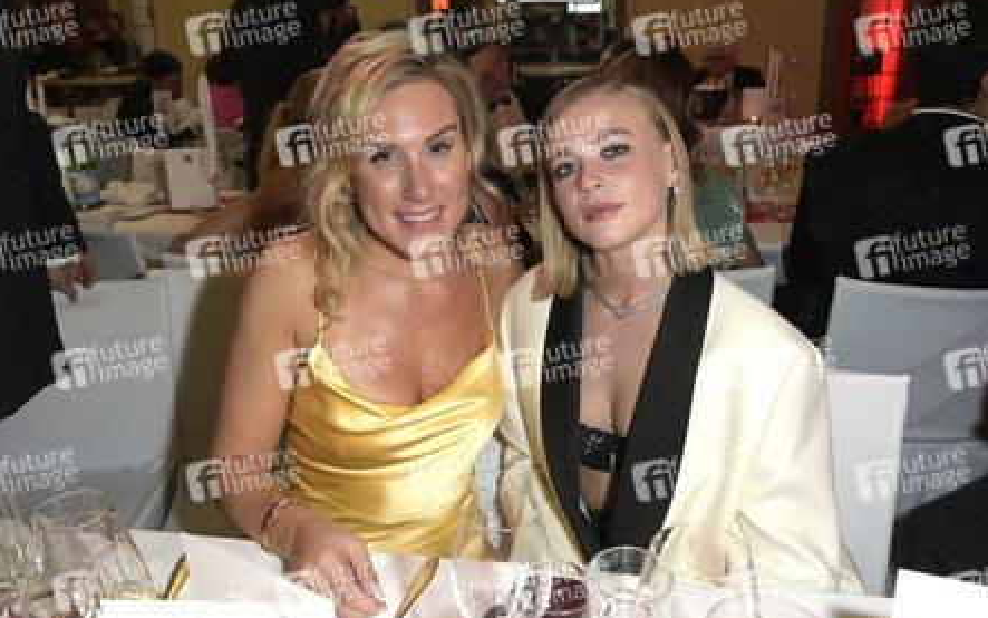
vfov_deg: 43.2
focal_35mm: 29
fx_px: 781
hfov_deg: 64.6
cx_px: 496
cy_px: 308
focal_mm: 28
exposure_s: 1/100
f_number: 5.6
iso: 2000
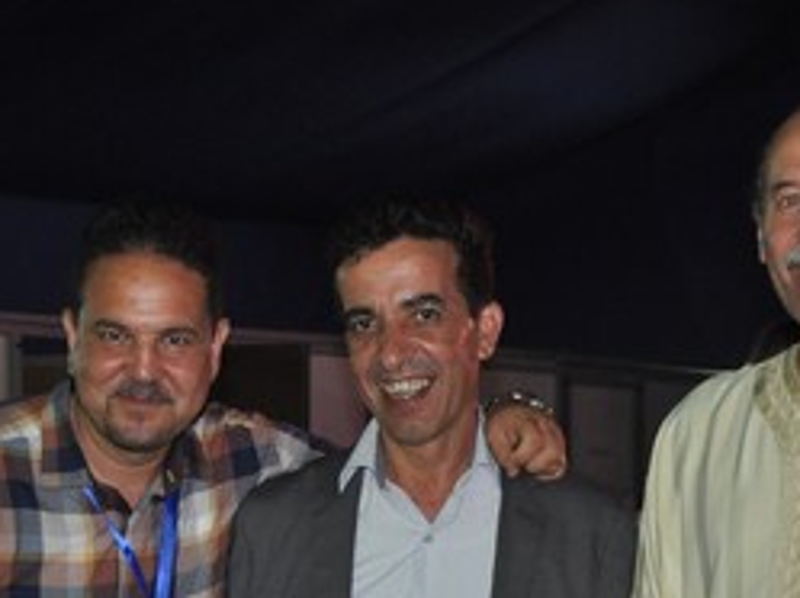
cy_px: 616
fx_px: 2054
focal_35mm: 89
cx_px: 453
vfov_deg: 16.2
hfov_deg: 22.0
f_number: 3.8
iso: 800
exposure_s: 1/60
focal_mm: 24
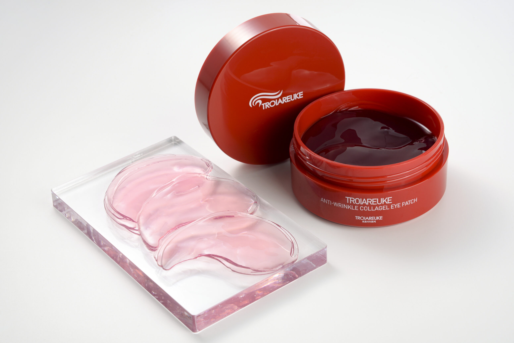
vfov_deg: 14.9
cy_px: 172
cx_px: 257
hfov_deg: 22.1
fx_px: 1314
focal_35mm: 92
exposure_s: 1/125
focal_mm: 92
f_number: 16
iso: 200
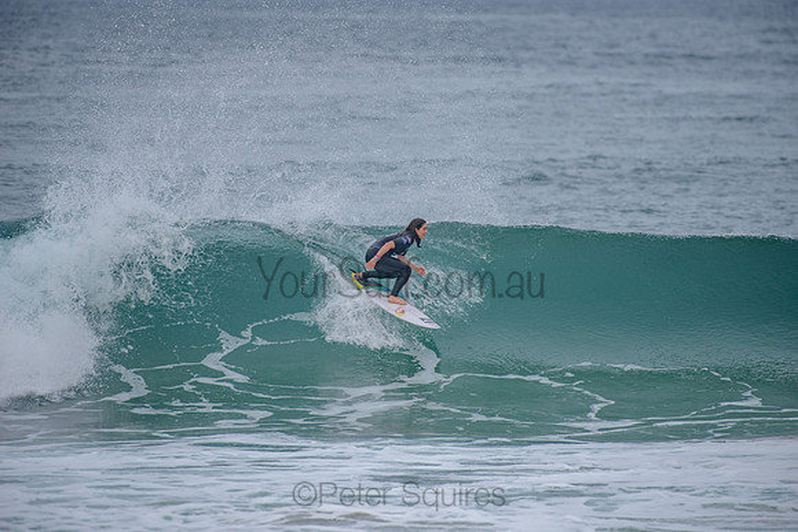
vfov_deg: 2.8
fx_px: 11085
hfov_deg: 4.1
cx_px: 399
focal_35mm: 500
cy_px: 266
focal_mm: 500
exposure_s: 1/2000
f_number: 5.6
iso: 280
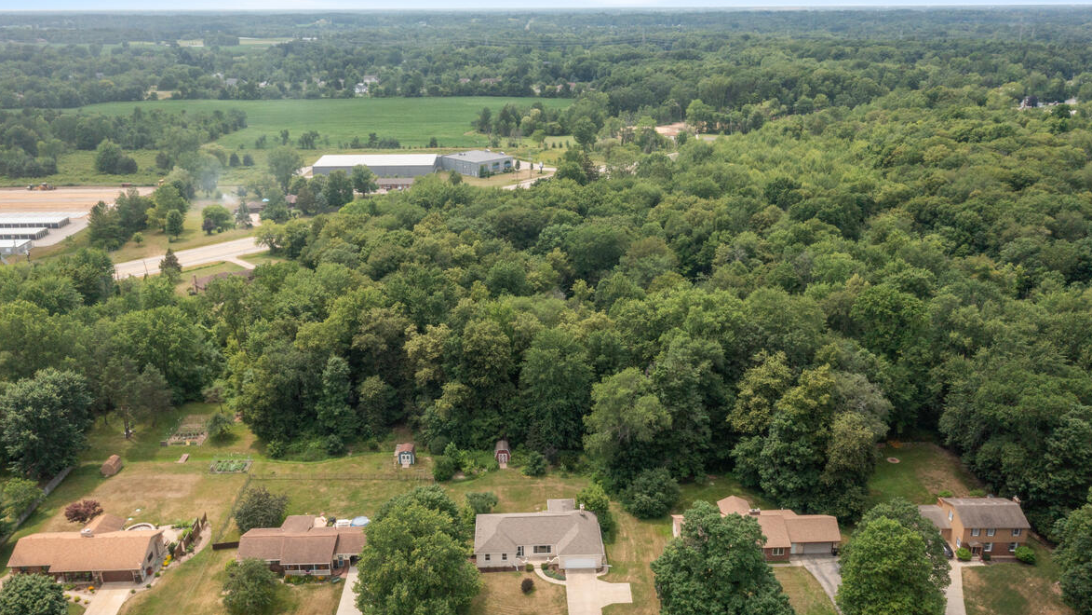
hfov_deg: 64.3
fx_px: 869
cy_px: 322
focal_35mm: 30
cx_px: 546
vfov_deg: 38.9
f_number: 11
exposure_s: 1/320
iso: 100
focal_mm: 10.26
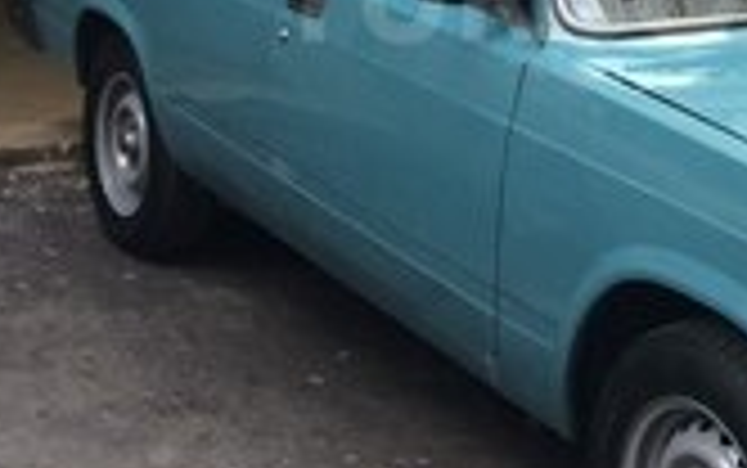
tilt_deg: -10.9
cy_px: -9
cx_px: 621
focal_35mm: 92
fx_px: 1874
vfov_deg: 14.0
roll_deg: -2.6
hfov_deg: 22.2
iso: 40
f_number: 2.2
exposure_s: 1/33
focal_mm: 4.15
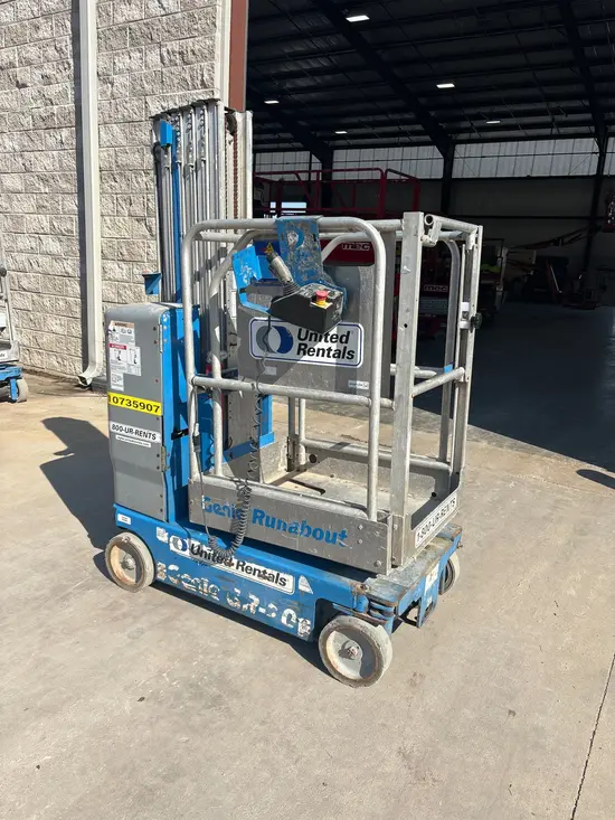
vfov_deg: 67.3
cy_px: 410
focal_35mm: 26
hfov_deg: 53.1
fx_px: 616
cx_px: 308
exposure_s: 1/3311
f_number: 1.6
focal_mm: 5.96
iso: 50
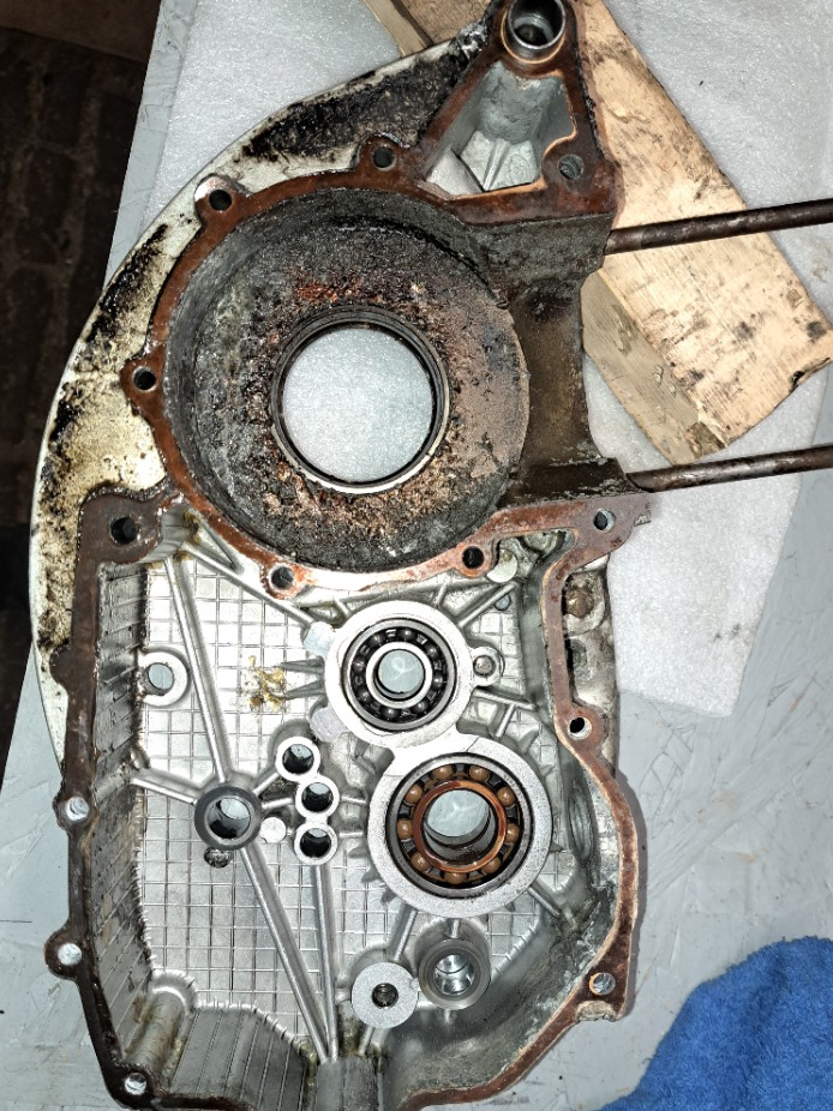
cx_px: 410
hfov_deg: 49.7
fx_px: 899
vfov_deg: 63.3
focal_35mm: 28
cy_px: 613
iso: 160
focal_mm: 5.23
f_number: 1.8
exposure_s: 1/50
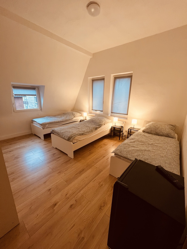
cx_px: 94
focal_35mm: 13
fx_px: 94
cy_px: 124
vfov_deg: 106.2
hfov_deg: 89.9
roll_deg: +0.0
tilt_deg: -14.8
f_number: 1.8
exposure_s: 1/50
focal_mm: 1.57
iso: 250
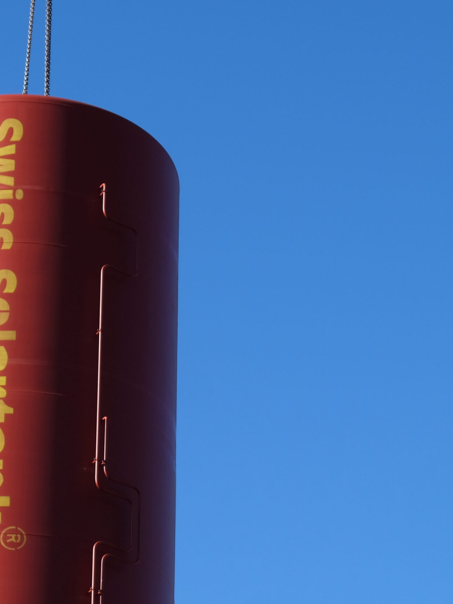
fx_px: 2233
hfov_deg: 11.6
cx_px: 297
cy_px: 504
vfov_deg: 15.3
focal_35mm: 128
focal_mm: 32.9
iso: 200
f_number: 8
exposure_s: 1/280
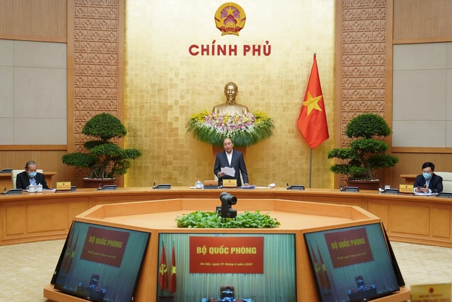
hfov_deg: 38.2
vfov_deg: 26.0
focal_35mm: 52
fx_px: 653
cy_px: 151
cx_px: 226
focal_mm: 52
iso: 800
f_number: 2.8
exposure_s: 1/250
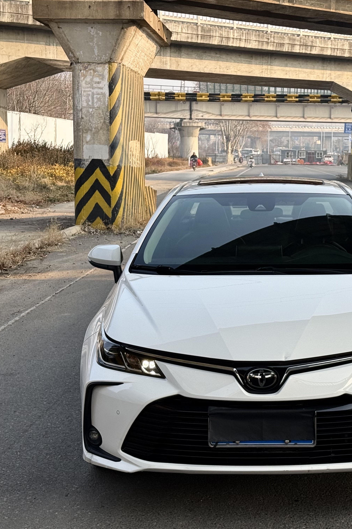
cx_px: 263
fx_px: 982
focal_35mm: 67
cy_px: 265
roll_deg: -0.5
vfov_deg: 30.1
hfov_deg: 20.2
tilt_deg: -5.1
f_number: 1.78
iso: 64
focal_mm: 6.76
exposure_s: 1/1403
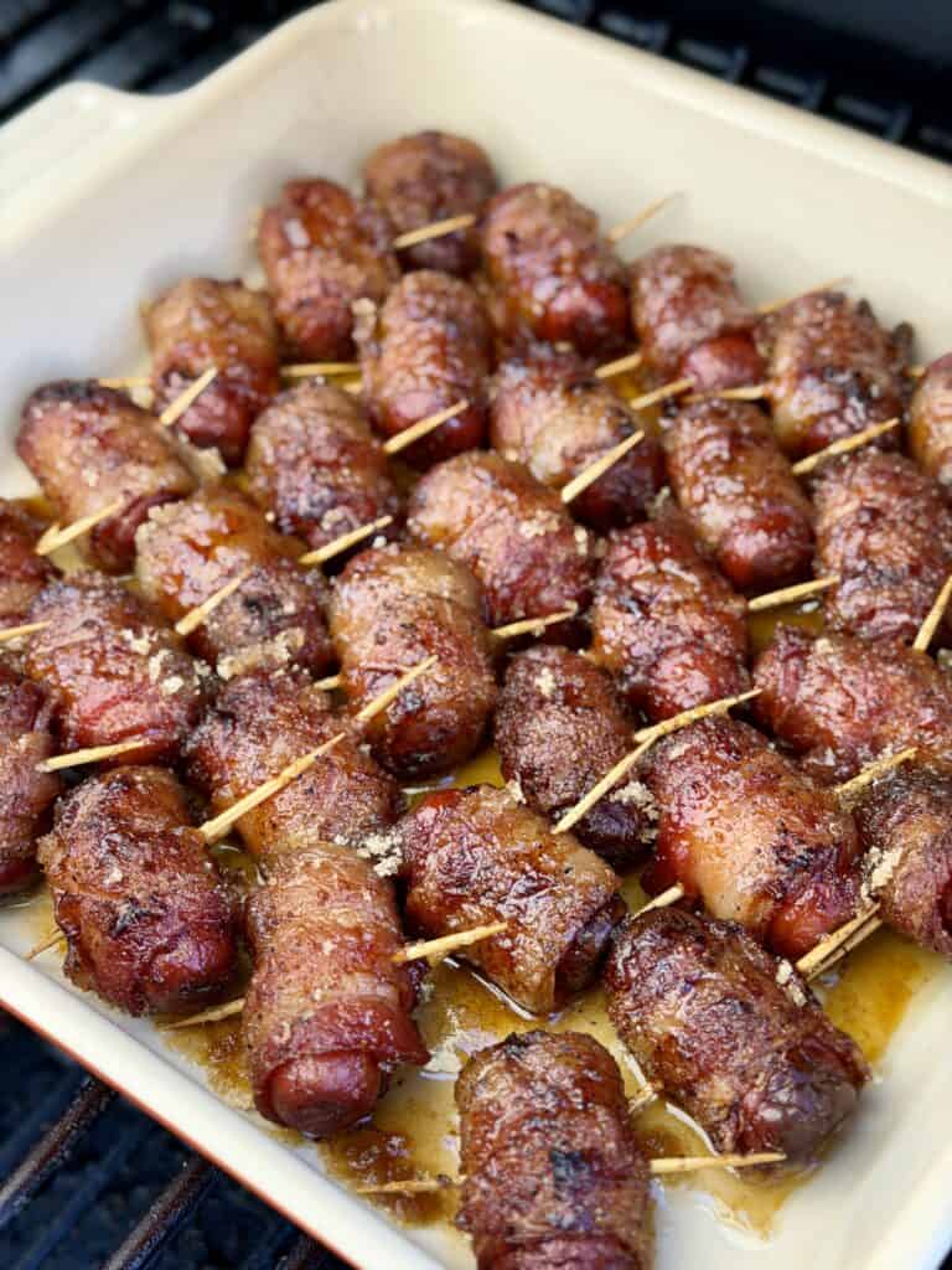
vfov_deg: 39.7
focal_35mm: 48
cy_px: 635
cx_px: 476
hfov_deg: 30.3
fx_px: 1760
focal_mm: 6.76
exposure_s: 1/177
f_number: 1.78
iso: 64
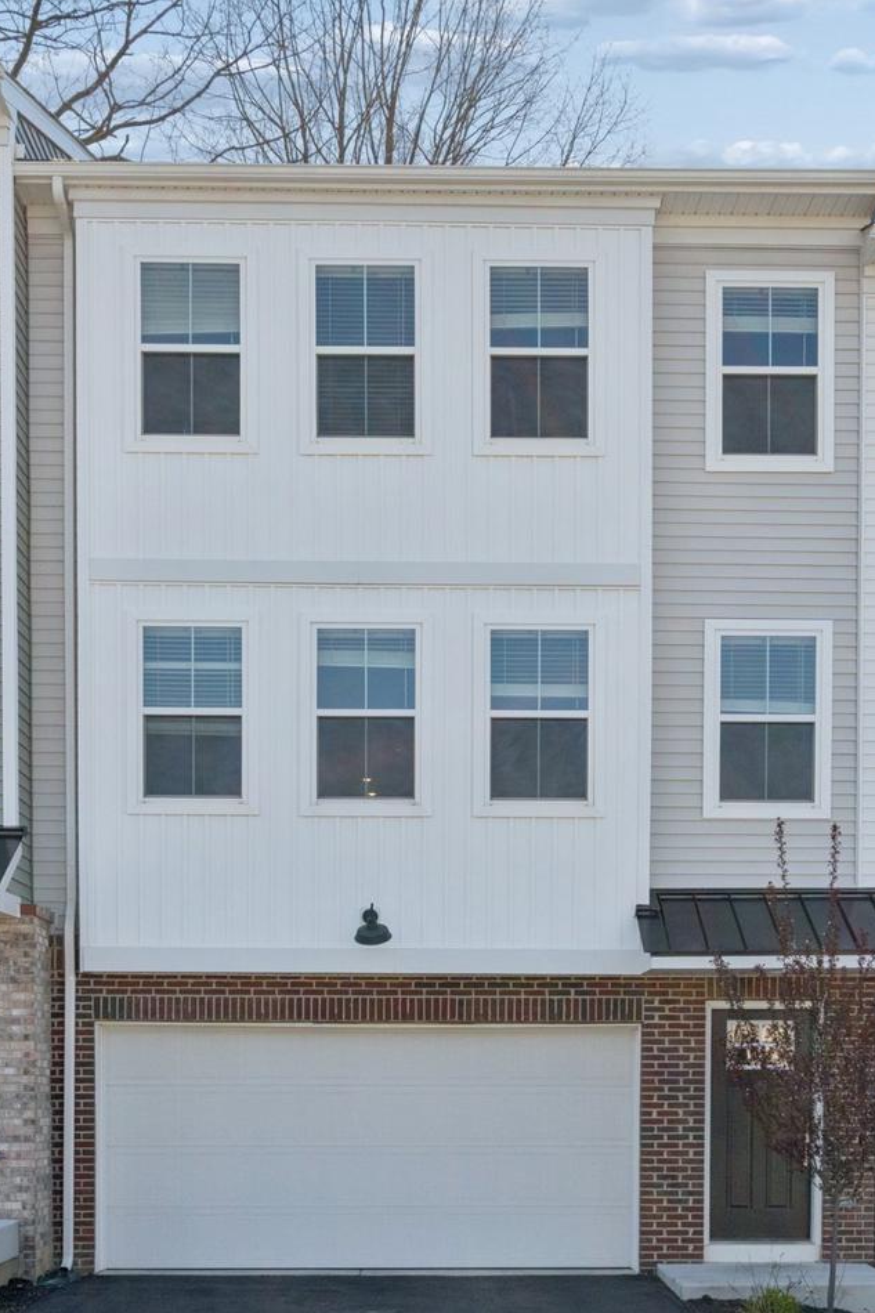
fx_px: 1742
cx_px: 470
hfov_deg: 28.2
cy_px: 662
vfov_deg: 41.3
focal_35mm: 48
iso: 400
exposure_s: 1/1000
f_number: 8
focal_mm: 21
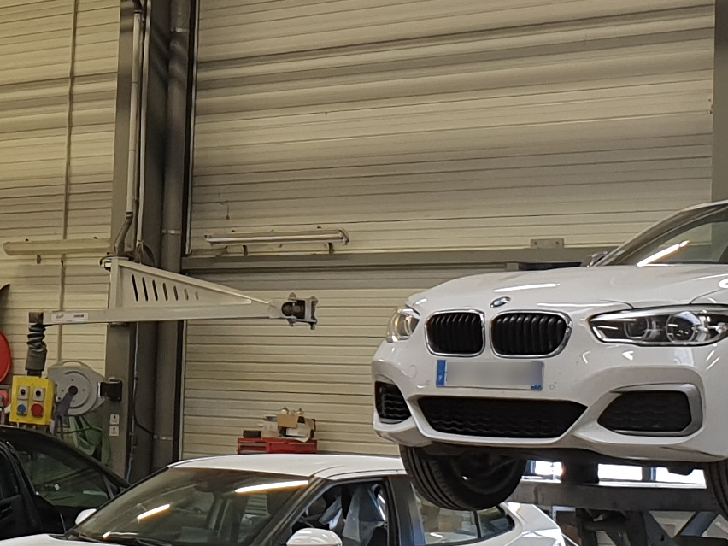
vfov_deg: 12.0
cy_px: 135
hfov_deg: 15.8
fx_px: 2587
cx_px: 74
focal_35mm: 123
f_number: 2.4
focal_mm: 4.3
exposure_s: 1/50
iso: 64
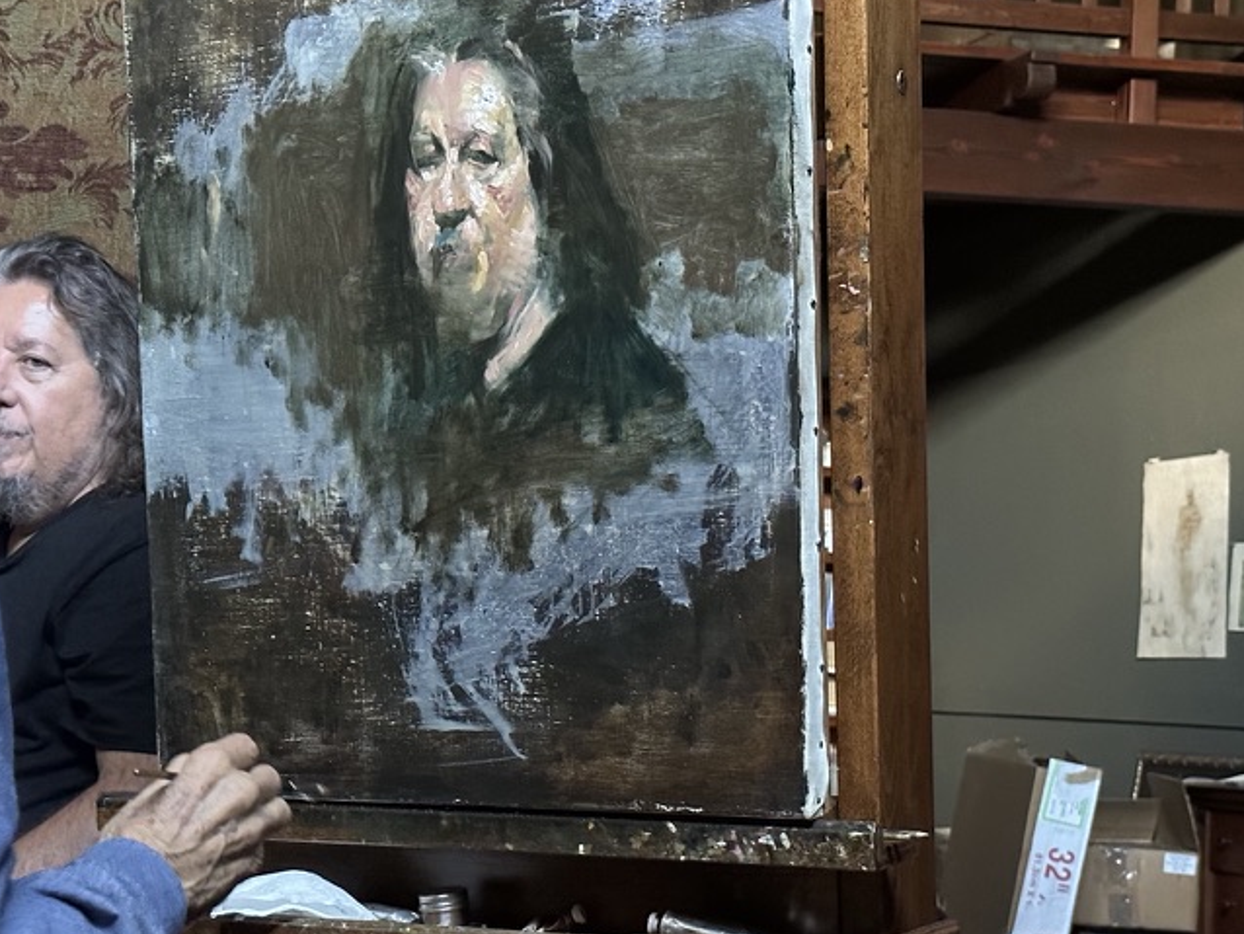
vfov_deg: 19.1
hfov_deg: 25.3
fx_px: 2768
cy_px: 659
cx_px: 499
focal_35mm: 77
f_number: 1.78
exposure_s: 1/30
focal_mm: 6.86
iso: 500
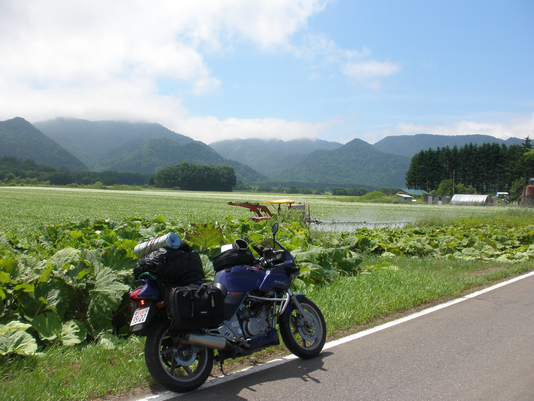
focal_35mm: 36
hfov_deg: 51.4
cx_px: 267
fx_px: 555
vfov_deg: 39.7
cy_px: 200
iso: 64
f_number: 5.6
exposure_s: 1/320
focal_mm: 6.3
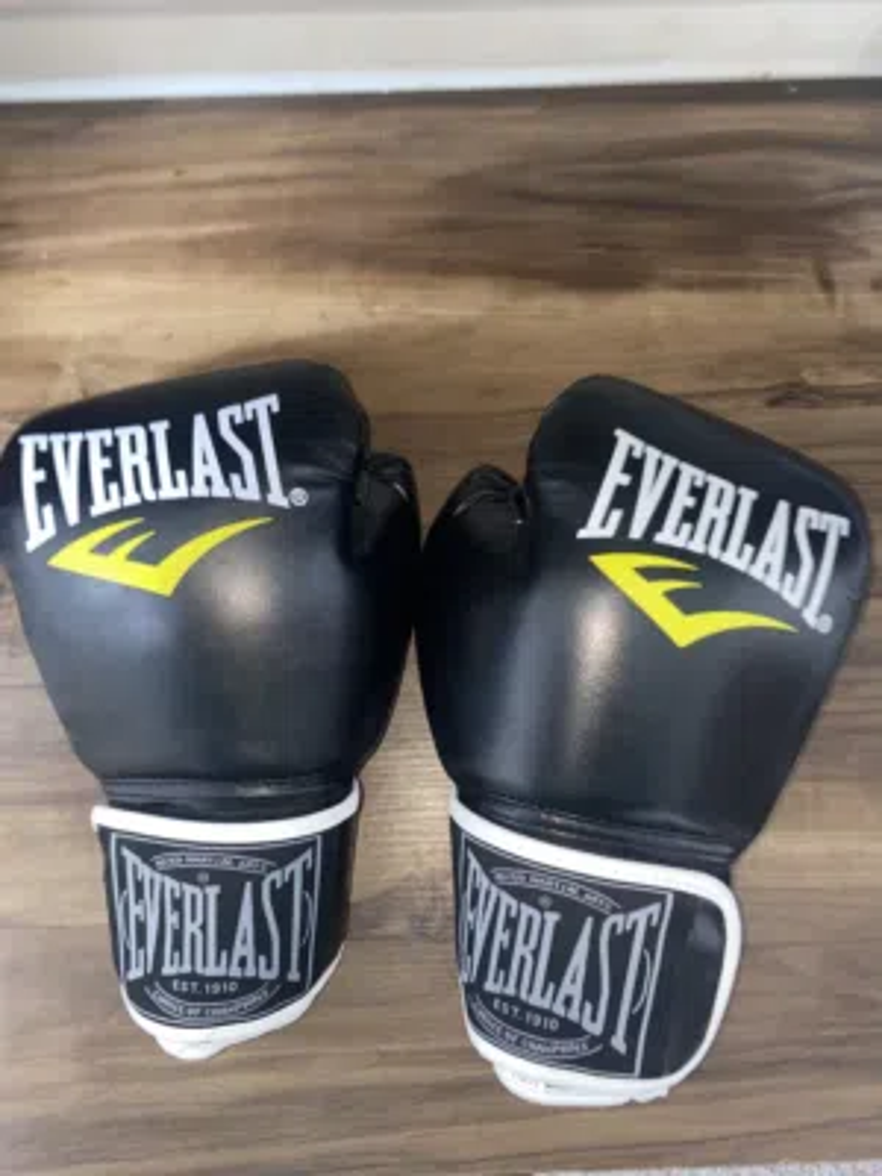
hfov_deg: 53.1
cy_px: 588
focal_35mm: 26
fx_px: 883
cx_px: 441
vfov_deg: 67.3
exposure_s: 1/4
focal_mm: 4.25
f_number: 1.8
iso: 80
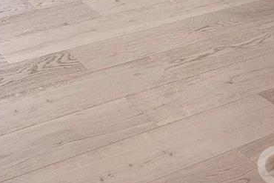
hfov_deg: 25.2
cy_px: -285
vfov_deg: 13.0
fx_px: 548
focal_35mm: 72
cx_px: -55
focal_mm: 13
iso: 400
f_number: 7.1
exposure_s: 1/30
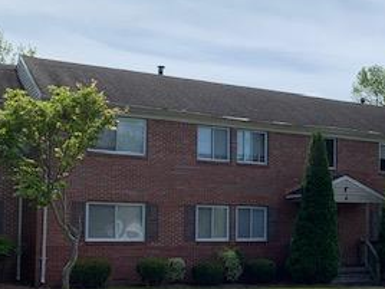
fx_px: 690
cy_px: 211
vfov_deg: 23.4
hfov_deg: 29.6
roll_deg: -0.6
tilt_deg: +3.6
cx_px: 361
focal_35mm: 62
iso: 25
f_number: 1.8
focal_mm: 4.25
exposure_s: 1/3185
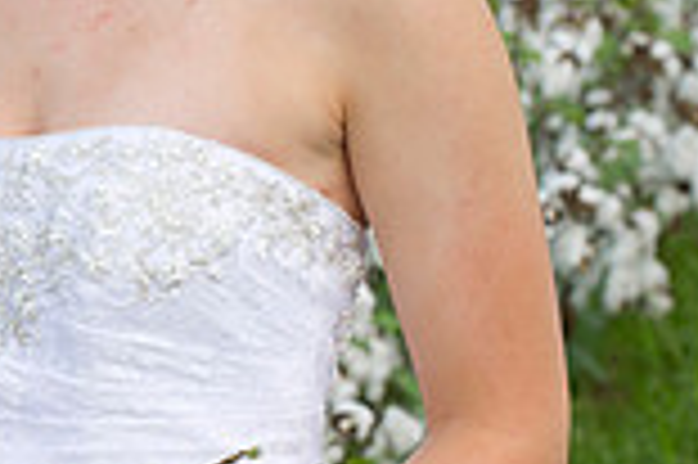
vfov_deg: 3.3
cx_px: -275
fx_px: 7960
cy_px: 36
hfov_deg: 5.0
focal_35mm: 411
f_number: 8
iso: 200
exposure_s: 1/160
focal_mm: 110
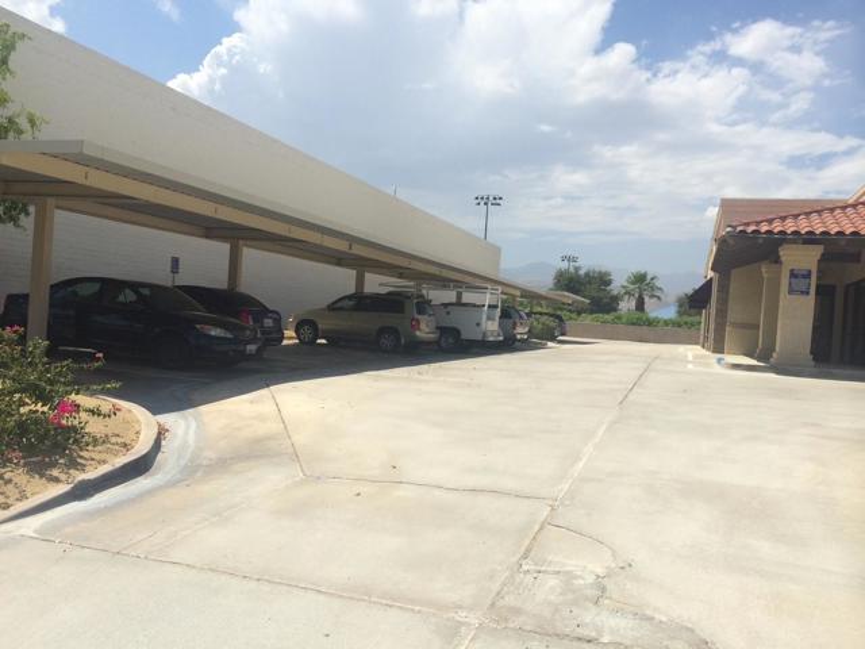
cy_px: 324
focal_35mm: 30
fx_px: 750
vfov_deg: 46.8
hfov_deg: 60.0
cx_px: 432
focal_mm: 4.12
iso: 40
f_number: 2.2
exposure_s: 1/4115
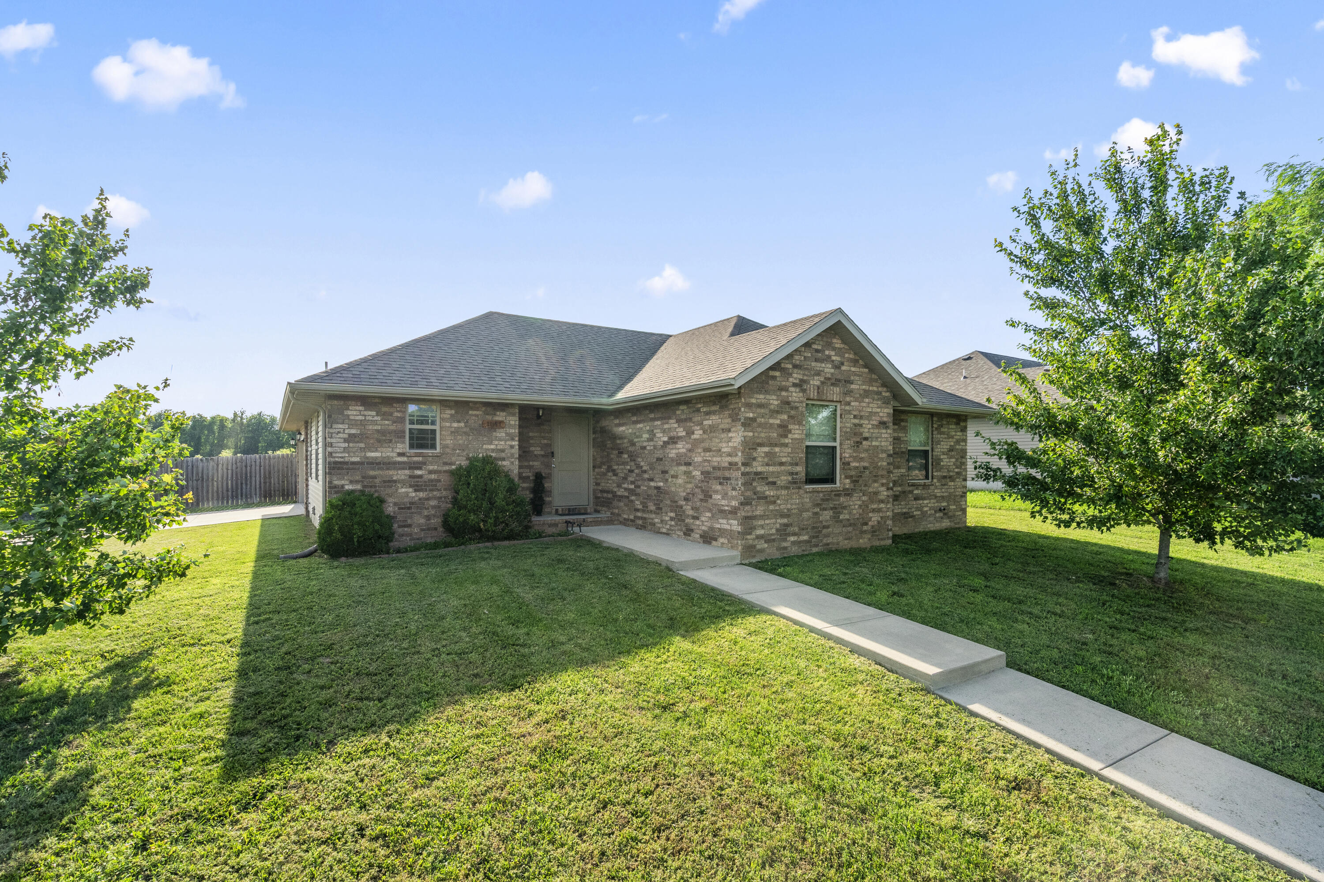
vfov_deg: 73.7
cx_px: 662
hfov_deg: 96.7
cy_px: 441
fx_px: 588
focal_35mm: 16
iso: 320
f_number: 10
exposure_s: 1/400
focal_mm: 16
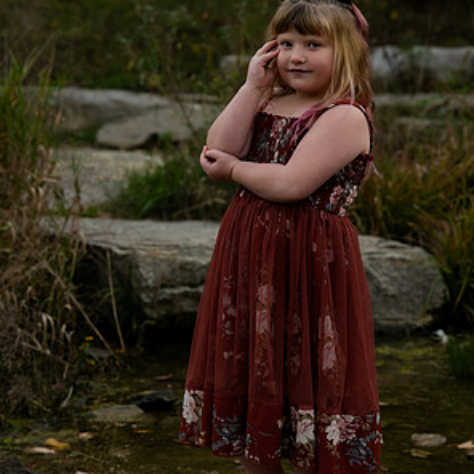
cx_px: 239
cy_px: 227
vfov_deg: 17.9
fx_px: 1503
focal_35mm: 97
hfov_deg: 17.9
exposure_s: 1/200
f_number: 5
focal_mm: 75
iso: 640
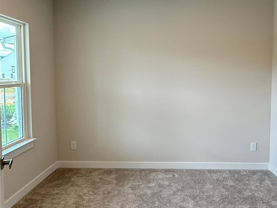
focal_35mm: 36
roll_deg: -0.7
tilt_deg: -4.1
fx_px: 288
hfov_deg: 51.1
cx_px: 165
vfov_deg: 39.6
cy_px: 96
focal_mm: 2.22
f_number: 2.2
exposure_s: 1/120
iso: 200
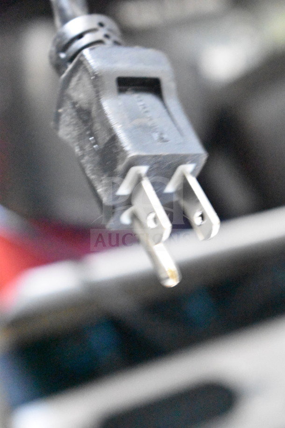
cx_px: 142
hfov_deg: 16.6
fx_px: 980
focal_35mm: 82
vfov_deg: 24.6
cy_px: 214
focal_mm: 55
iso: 25600
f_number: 5.6
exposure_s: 1/50
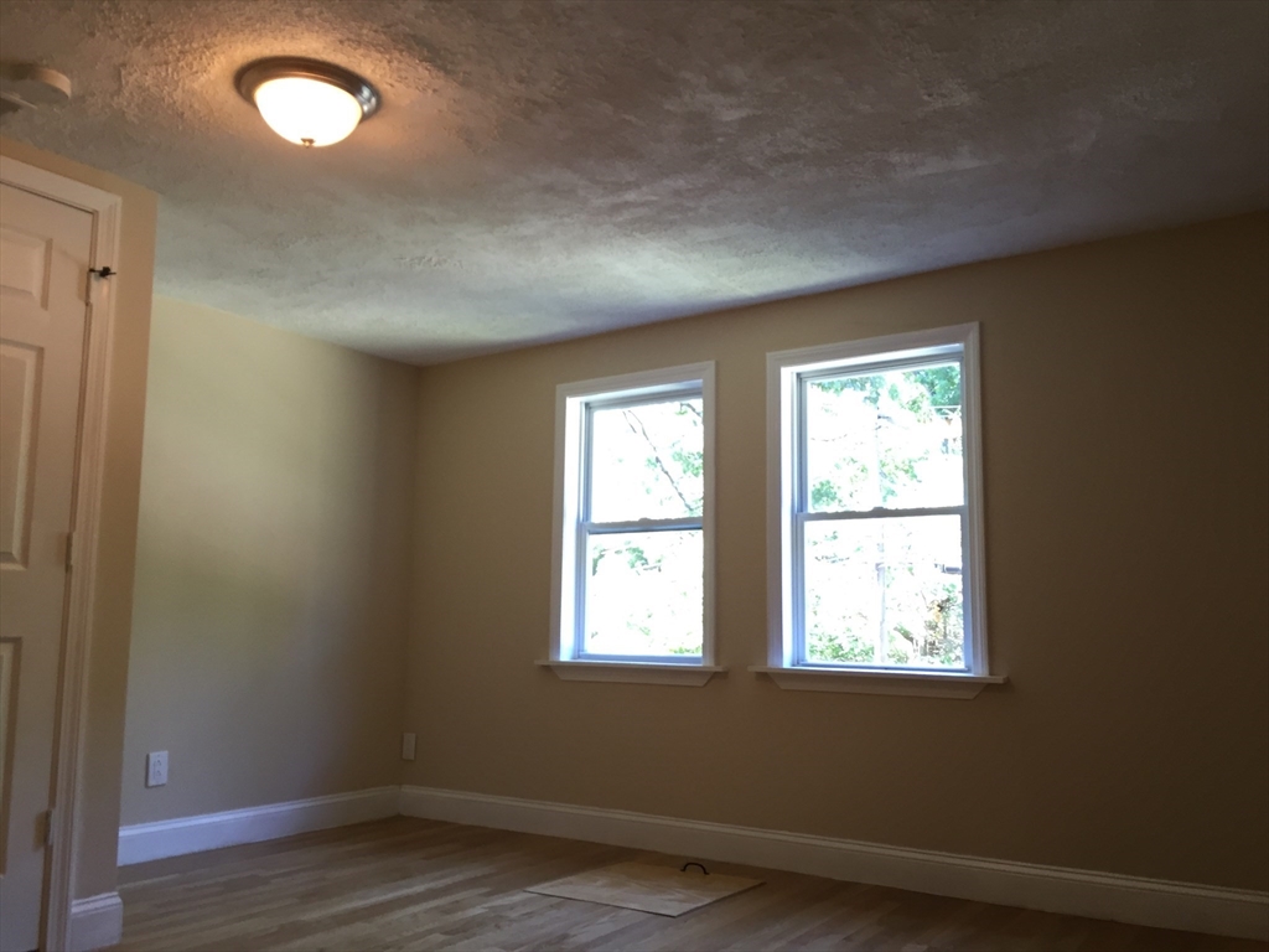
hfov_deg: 61.7
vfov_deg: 48.2
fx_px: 1063
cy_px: 476
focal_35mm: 29
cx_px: 634
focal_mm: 4.15
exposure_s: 1/30
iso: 80
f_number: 2.2
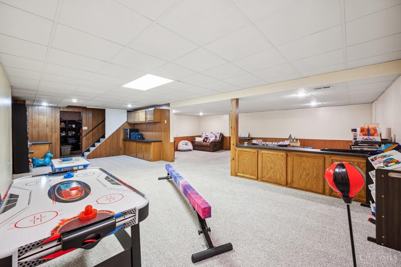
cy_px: 134
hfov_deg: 104.3
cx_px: 200
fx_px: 156
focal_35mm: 14
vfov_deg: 81.2
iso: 100
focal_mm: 14
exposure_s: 1/1.67
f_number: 8
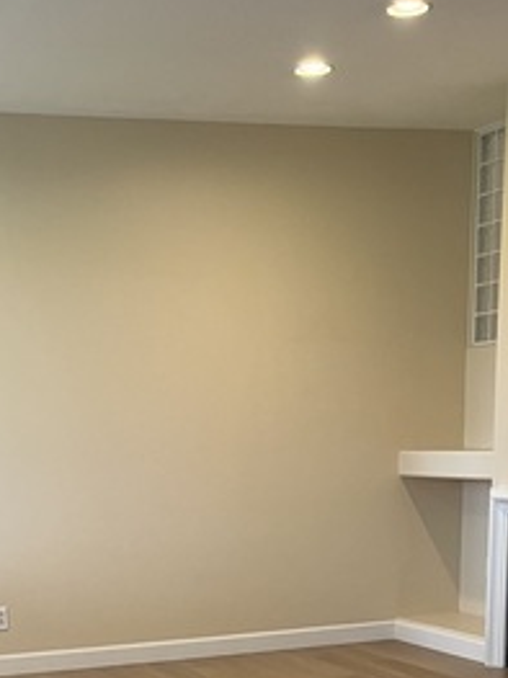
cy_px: 777
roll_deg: +2.6
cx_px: 170
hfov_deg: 22.1
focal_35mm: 66
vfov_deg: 26.6
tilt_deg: -16.2
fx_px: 1292
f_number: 1.6
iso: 125
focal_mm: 5.1
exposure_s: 1/60
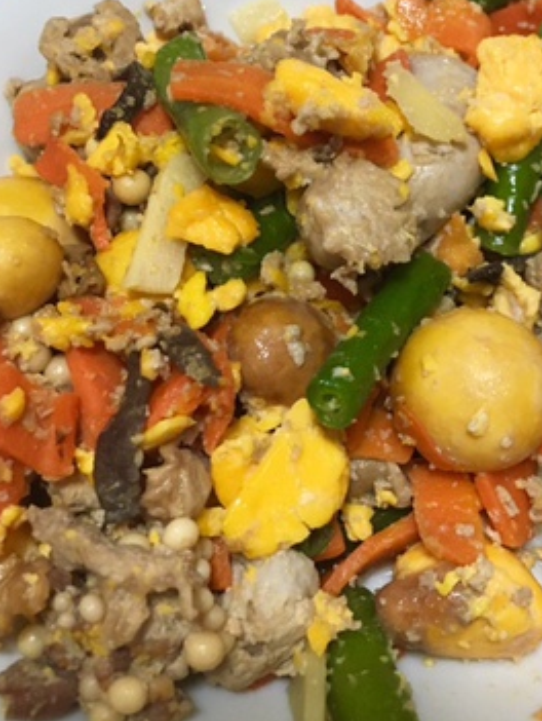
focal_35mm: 44
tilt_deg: -57.3
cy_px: 270
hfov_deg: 32.6
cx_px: 363
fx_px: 917
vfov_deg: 42.6
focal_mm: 4.15
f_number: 2.2
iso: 160
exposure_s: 1/30
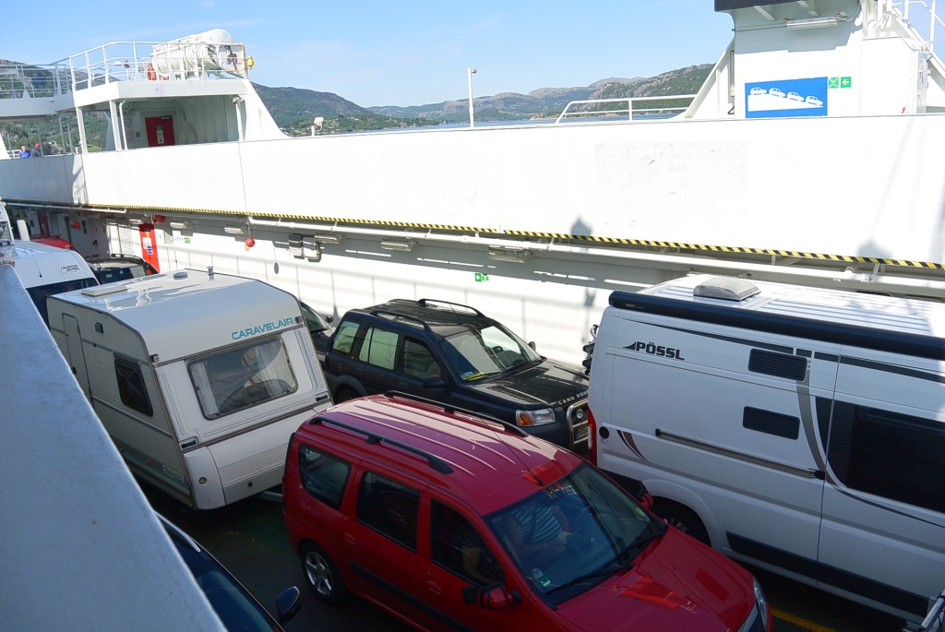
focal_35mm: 29
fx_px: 762
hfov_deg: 63.6
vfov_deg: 45.1
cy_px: 316
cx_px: 472
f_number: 4.5
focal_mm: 11
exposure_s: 1/640
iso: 100
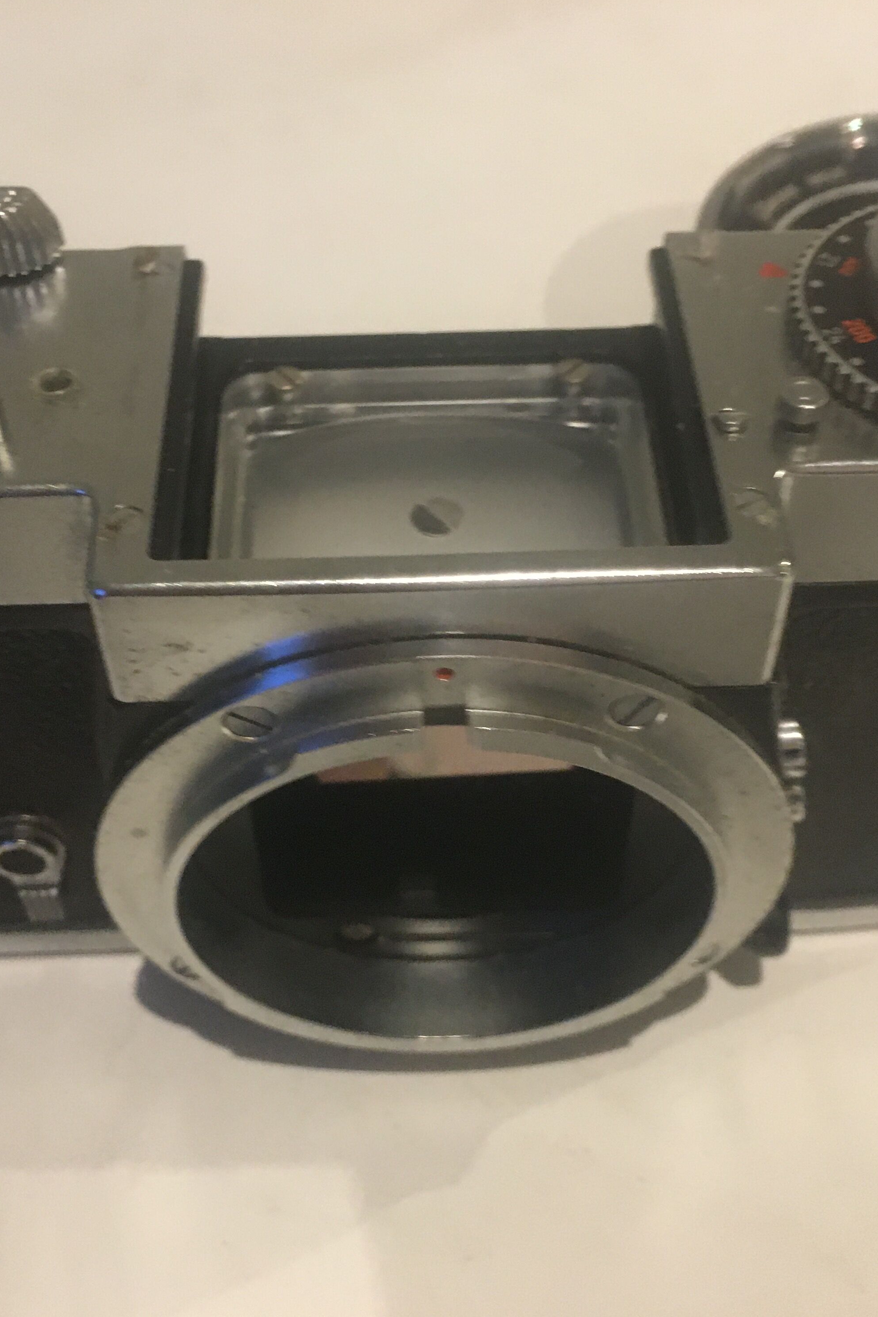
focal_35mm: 41
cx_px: 425
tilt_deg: -48.4
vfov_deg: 47.4
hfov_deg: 32.6
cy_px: 661
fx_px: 1500
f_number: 2.2
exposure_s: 1/17
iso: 200
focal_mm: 4.15
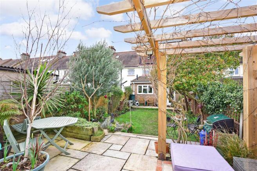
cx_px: 128
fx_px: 107
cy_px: 86
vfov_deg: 77.3
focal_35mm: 15
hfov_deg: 100.4
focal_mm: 10
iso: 400
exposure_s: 1/200
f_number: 9
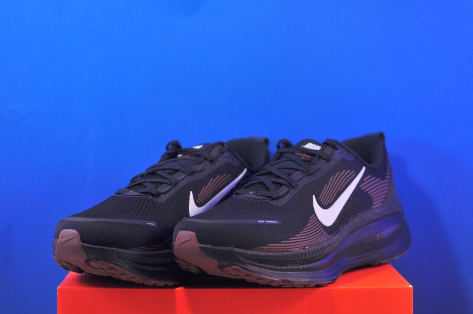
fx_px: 984
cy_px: 157
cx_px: 236
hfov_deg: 27.0
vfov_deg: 18.1
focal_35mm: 75
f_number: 2.5
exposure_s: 1/320
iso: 250
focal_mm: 50
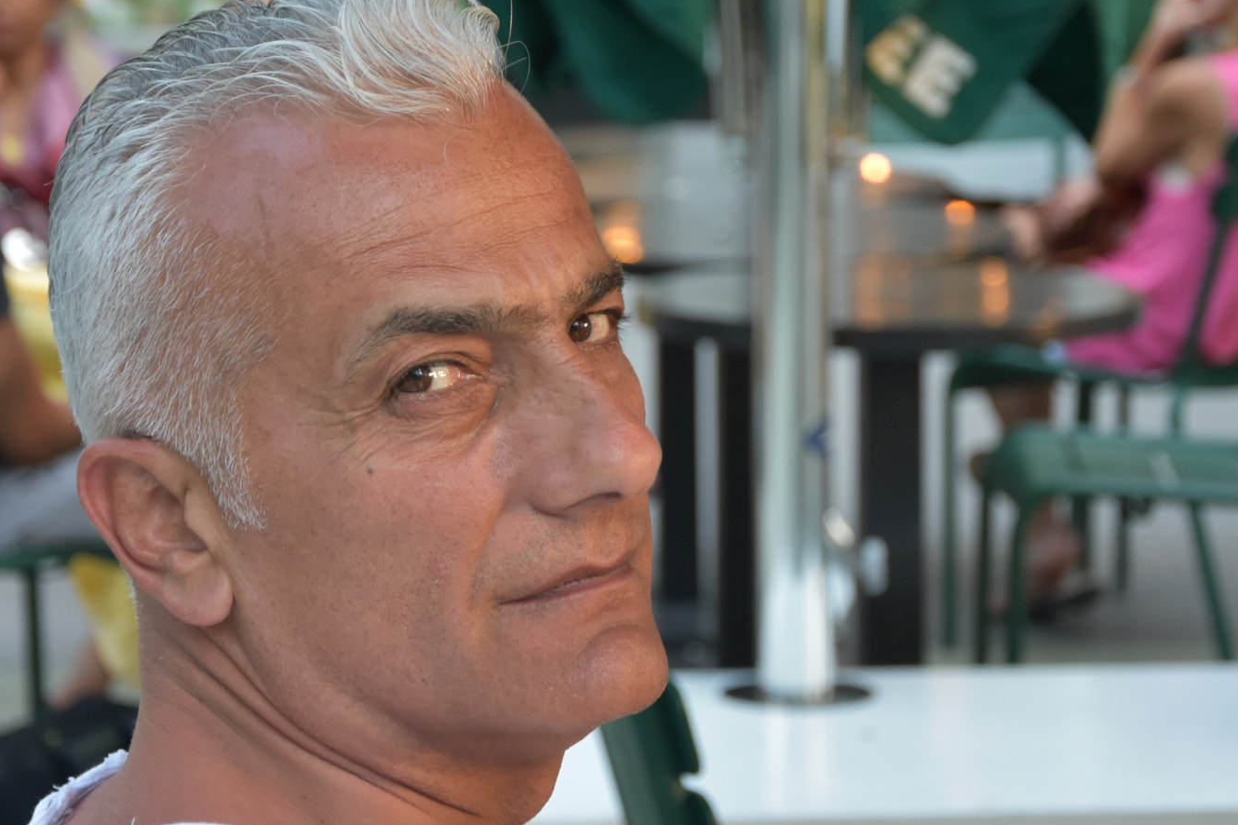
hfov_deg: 15.3
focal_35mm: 134
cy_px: 289
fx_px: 4607
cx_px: 676
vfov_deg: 10.2
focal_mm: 58
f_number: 5
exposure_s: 1/60
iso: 800
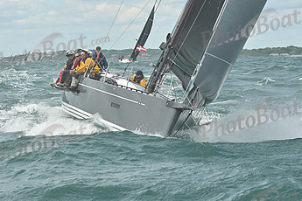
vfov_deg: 9.6
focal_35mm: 143
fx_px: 1200
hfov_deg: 14.3
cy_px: 84
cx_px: 156
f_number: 9
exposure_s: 1/1250
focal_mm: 85
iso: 320
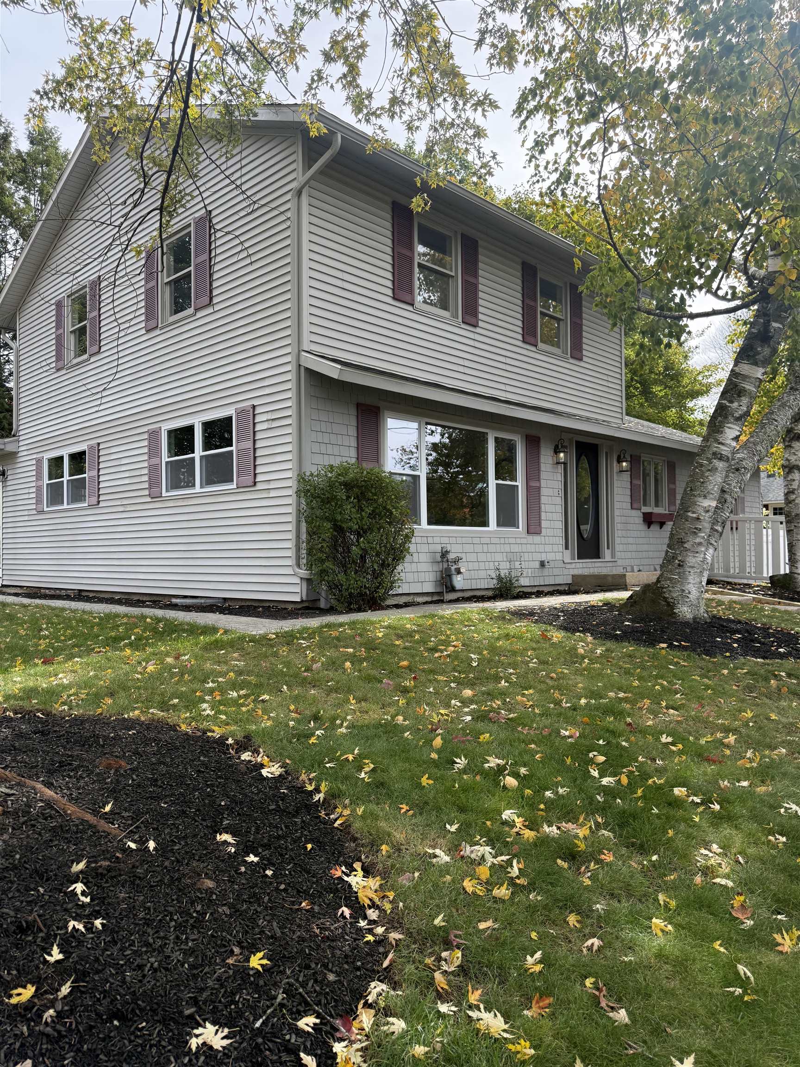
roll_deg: +0.3
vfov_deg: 71.6
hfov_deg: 56.8
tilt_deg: +0.9
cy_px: 534
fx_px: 740
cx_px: 400
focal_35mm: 24
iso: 100
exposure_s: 1/1553
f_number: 1.78
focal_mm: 6.76
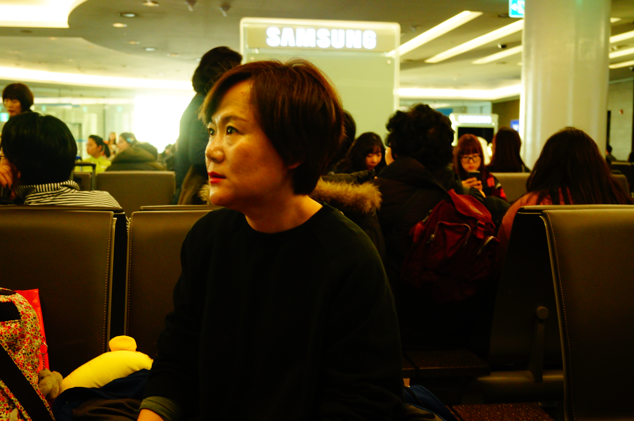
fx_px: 686
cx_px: 317
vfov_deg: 34.1
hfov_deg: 49.6
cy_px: 210
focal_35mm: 39
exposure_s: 1/60
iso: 1000
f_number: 4.5
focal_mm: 26
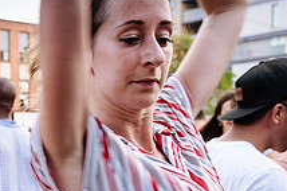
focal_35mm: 69
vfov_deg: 19.1
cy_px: 197
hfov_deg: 27.1
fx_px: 549
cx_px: -21
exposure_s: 1/200
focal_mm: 17
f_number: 3.5
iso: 100
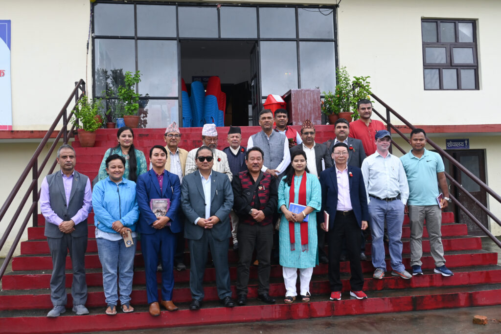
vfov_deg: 40.0
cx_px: 250
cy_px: 167
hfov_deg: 57.2
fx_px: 459
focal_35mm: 33
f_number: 5
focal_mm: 22
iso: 200
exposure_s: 1/250
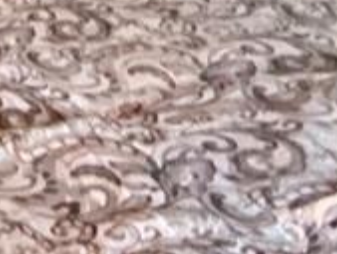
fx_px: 1715
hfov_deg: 10.7
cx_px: -207
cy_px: -414
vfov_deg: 7.7
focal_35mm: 176
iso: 320
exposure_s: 1/30
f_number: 1.8
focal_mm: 3
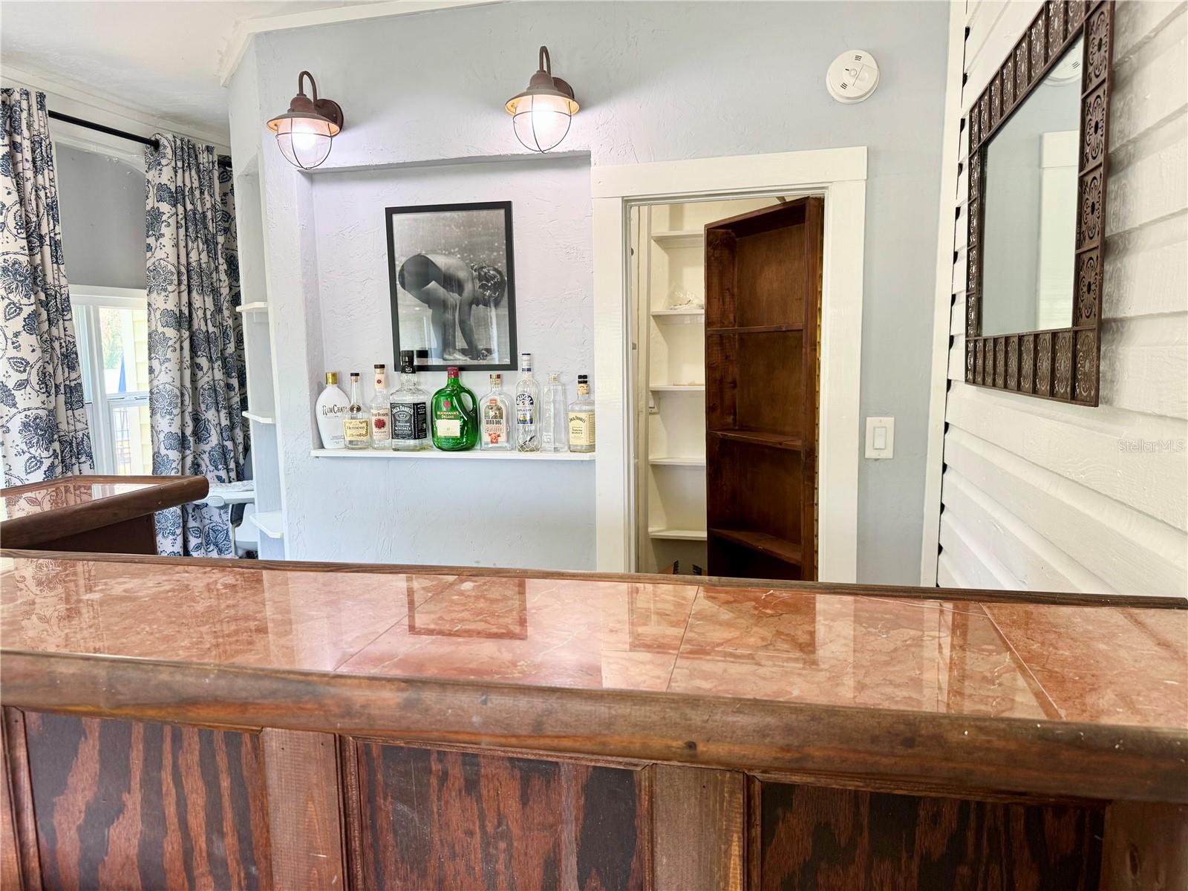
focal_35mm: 24
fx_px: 824
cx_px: 594
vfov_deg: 56.8
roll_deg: +0.5
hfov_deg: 71.6
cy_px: 446
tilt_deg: -7.2
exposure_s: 1/60
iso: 125
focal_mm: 6.76
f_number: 1.78
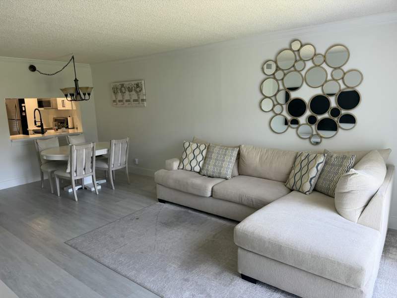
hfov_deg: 71.6
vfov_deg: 56.8
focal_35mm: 24
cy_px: 149
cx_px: 198
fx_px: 275
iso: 100
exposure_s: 1/121
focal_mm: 6.76
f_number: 1.78
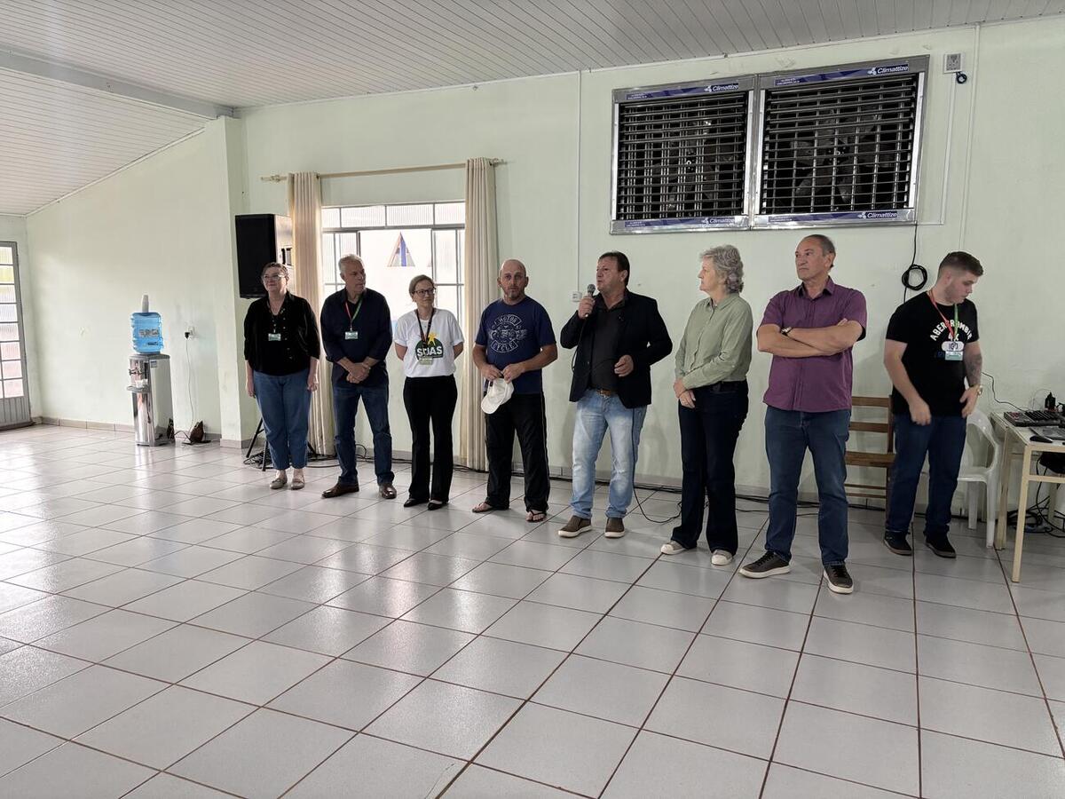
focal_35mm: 26
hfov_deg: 67.3
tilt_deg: -7.8
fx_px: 800
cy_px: 400
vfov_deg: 53.1
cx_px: 532
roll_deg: -0.2
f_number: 1.6
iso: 200
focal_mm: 5.96
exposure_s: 1/60
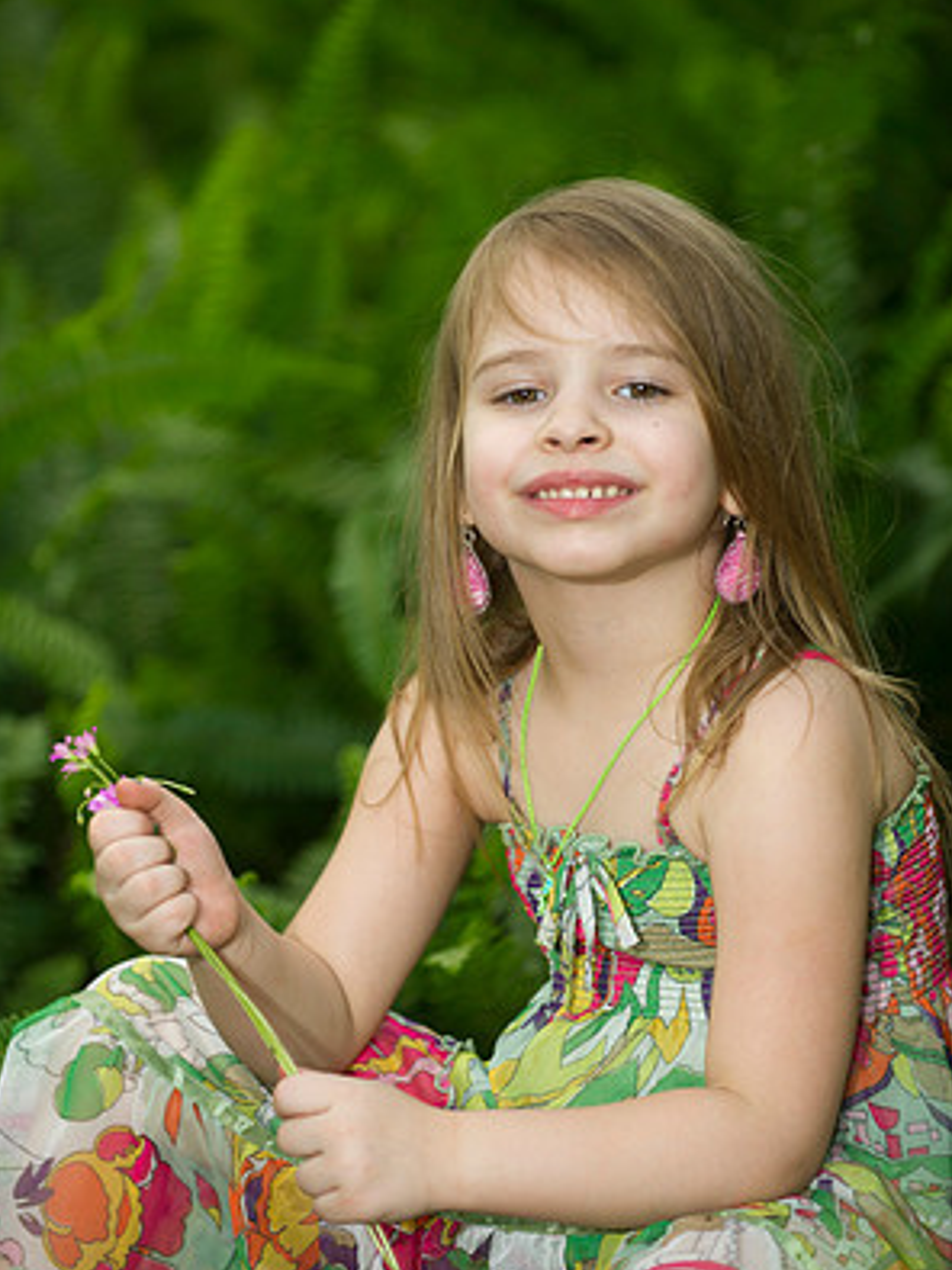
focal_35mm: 164
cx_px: 474
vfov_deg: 12.1
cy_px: 698
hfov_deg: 9.0
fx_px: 6017
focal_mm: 150
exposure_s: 1/200
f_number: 3.2
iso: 200
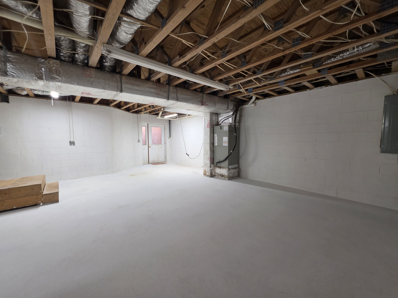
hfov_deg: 106.2
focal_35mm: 13
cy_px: 149
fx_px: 149
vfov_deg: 89.9
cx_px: 199
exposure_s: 1/60
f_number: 1.9
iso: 160
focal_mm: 2.2
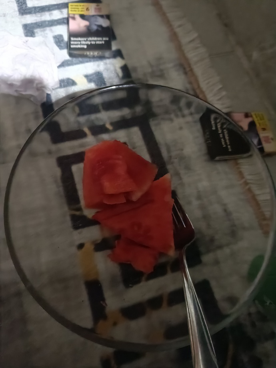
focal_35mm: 24
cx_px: 138
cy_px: 184
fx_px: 255
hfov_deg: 56.8
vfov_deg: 71.6
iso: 11846
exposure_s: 1/14.3
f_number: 1.88
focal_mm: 5.59
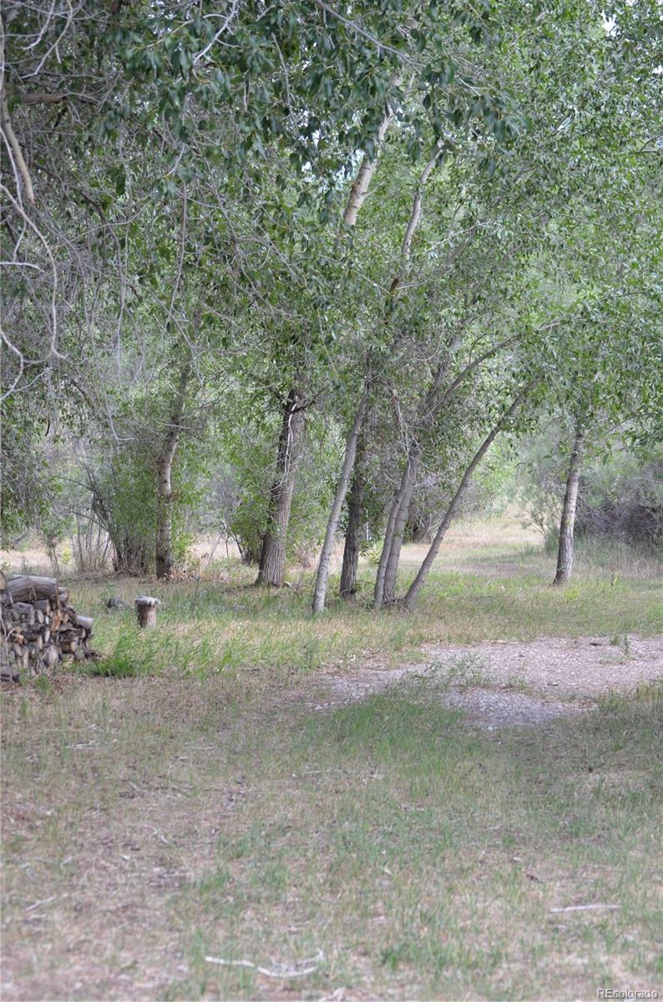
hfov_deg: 16.5
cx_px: 332
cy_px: 501
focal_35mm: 82
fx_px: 2291
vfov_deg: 24.7
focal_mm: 55
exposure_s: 1/125
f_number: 5.6
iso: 400
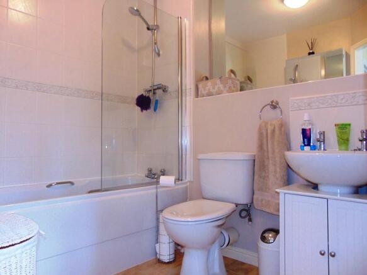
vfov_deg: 54.9
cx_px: 184
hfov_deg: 69.4
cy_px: 138
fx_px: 265
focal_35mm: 25
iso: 200
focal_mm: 4.5
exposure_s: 1/30
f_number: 3
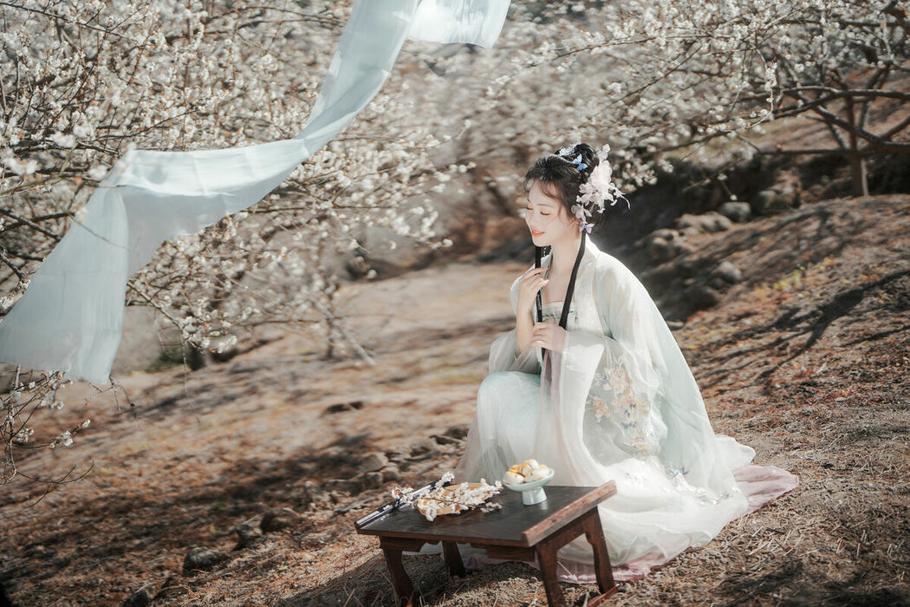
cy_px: 304
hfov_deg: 39.6
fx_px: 1264
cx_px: 455
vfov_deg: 27.0
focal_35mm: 50
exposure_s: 1/8000
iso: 100
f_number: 1.2
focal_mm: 50
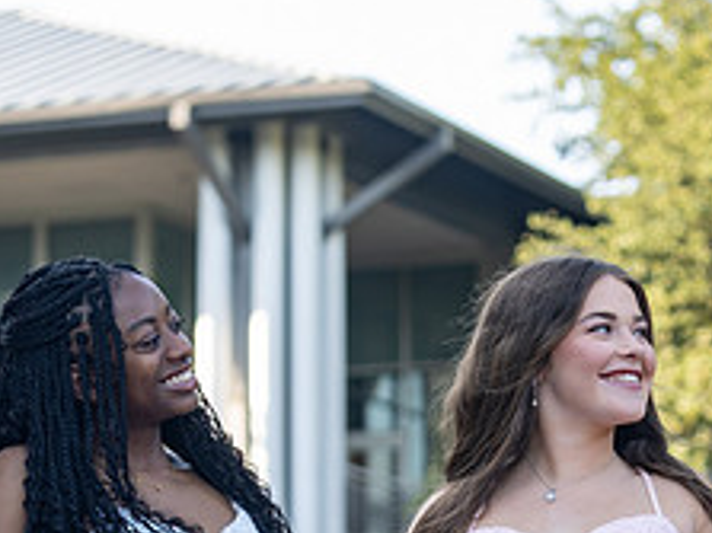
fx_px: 4111
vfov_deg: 7.4
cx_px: 605
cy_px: 611
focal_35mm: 200
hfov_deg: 9.9
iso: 250
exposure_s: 1/320
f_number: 3.5
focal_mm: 70
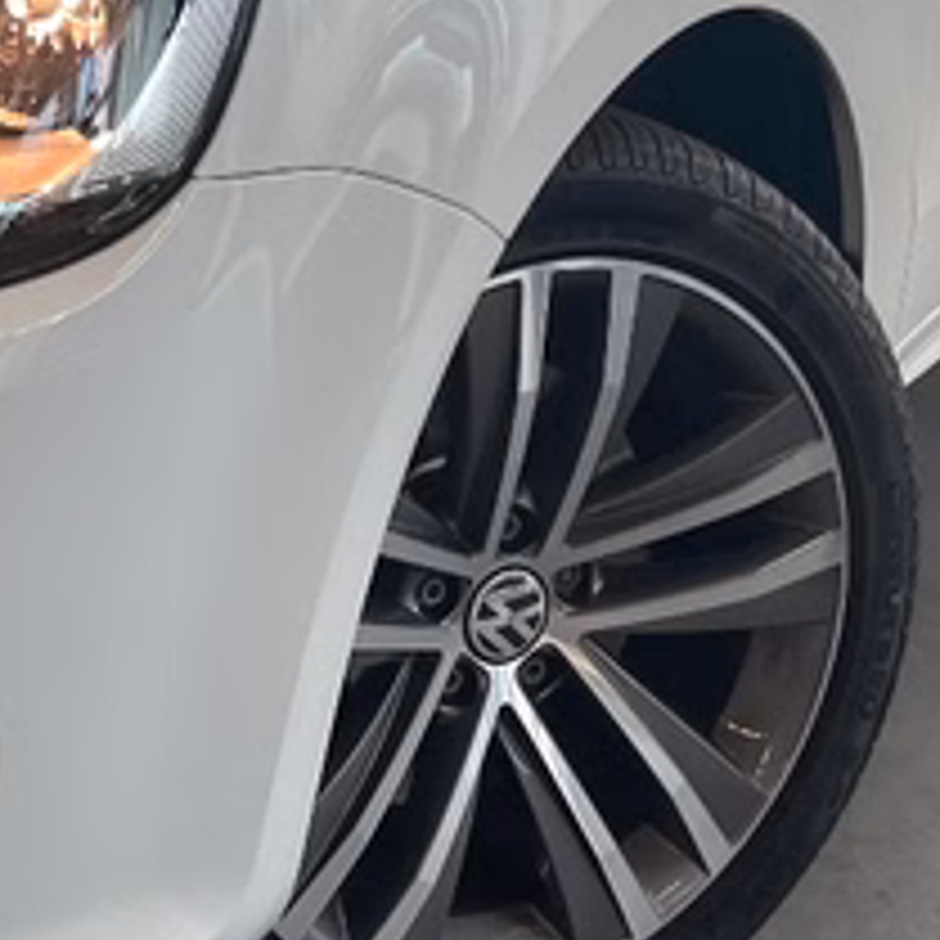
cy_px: -67
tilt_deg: -14.5
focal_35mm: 88
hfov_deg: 18.9
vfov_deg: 19.0
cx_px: -117
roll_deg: +0.2
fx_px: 2704
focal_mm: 4.2
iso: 40
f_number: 1.6
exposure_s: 1/100
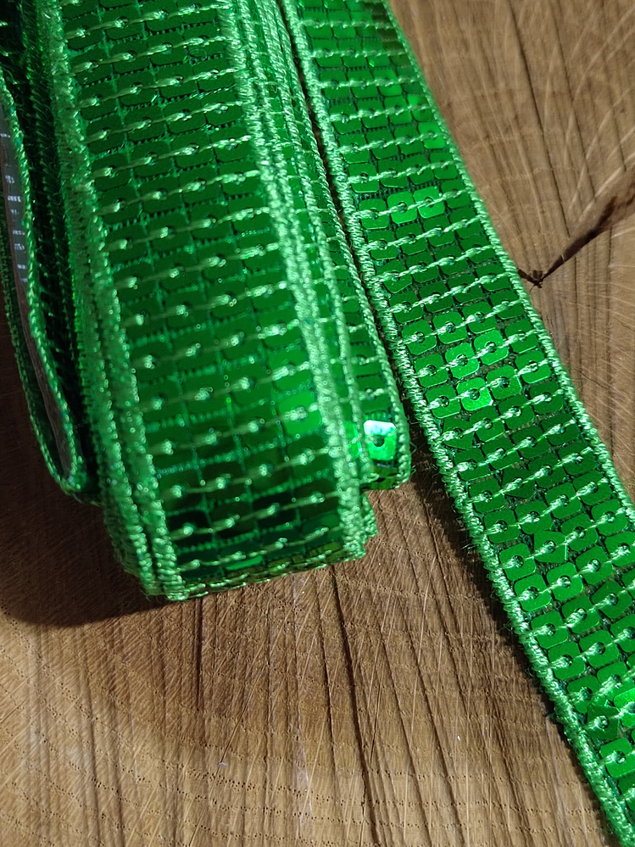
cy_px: 424
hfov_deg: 31.5
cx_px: 318
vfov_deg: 41.2
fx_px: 1125
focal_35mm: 46
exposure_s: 1/50
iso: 1484
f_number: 1.9
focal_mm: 5.52
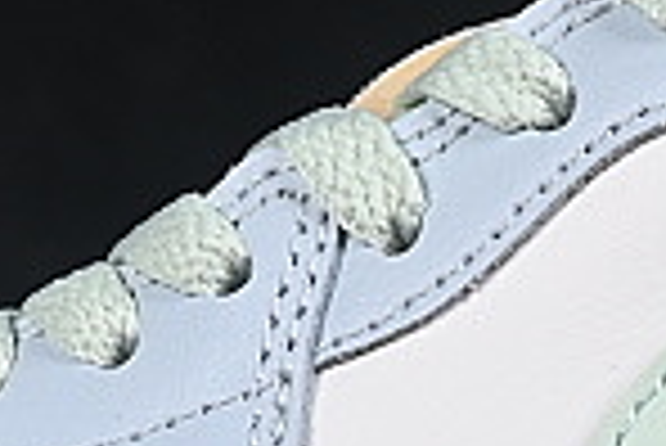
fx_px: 10129
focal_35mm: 547
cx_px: 621
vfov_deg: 2.5
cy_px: 77
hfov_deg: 3.8
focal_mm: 50
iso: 160
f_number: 8
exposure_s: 1/80
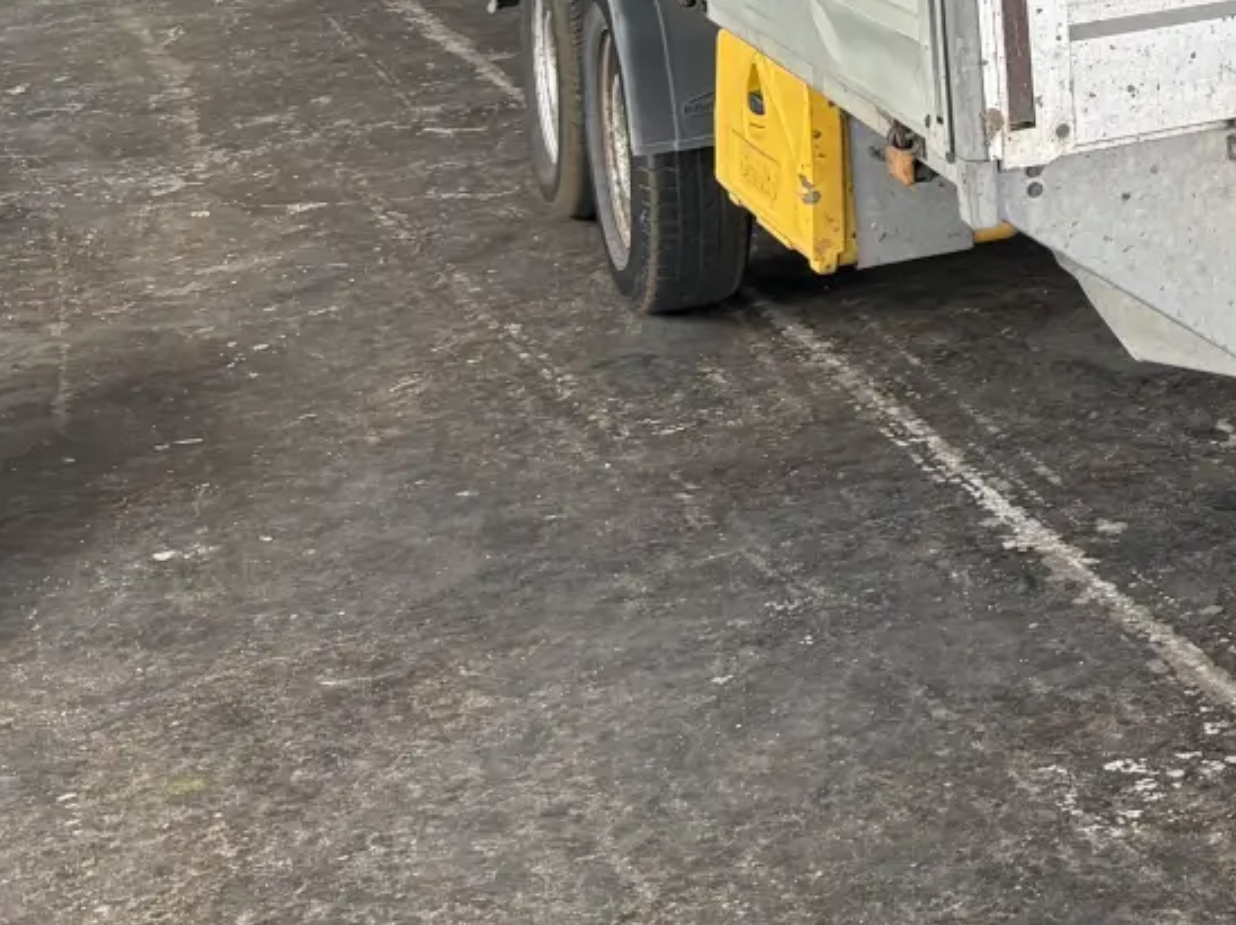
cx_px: 1794
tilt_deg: -3.1
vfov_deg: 15.0
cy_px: -457
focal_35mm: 91
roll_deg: +3.5
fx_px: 3247
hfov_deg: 19.2
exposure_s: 1/121
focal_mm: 5.96
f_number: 1.6
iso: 50
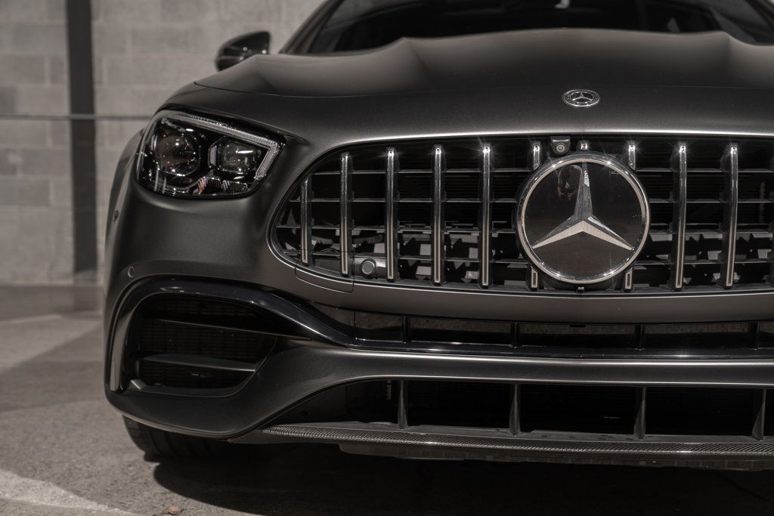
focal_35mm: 55
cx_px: 387
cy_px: 258
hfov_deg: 36.2
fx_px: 1183
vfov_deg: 24.6
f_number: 4.5
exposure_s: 1/50
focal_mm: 55
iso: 200
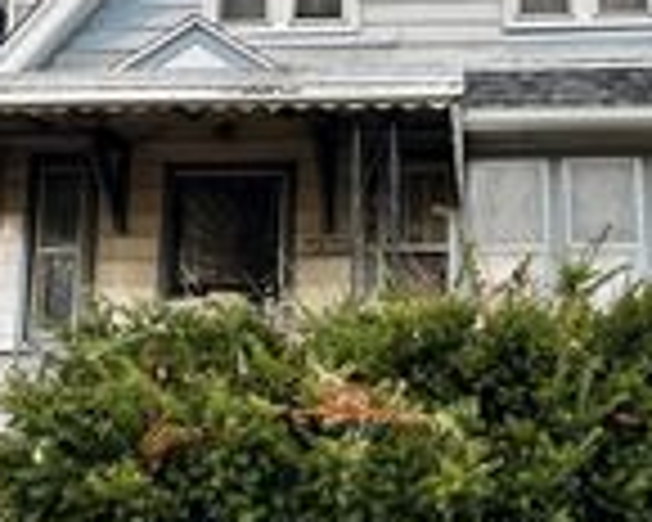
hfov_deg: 39.1
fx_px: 907
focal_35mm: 47
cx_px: 436
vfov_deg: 32.1
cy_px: 245
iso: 40
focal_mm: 2.22
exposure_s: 1/196
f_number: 2.2
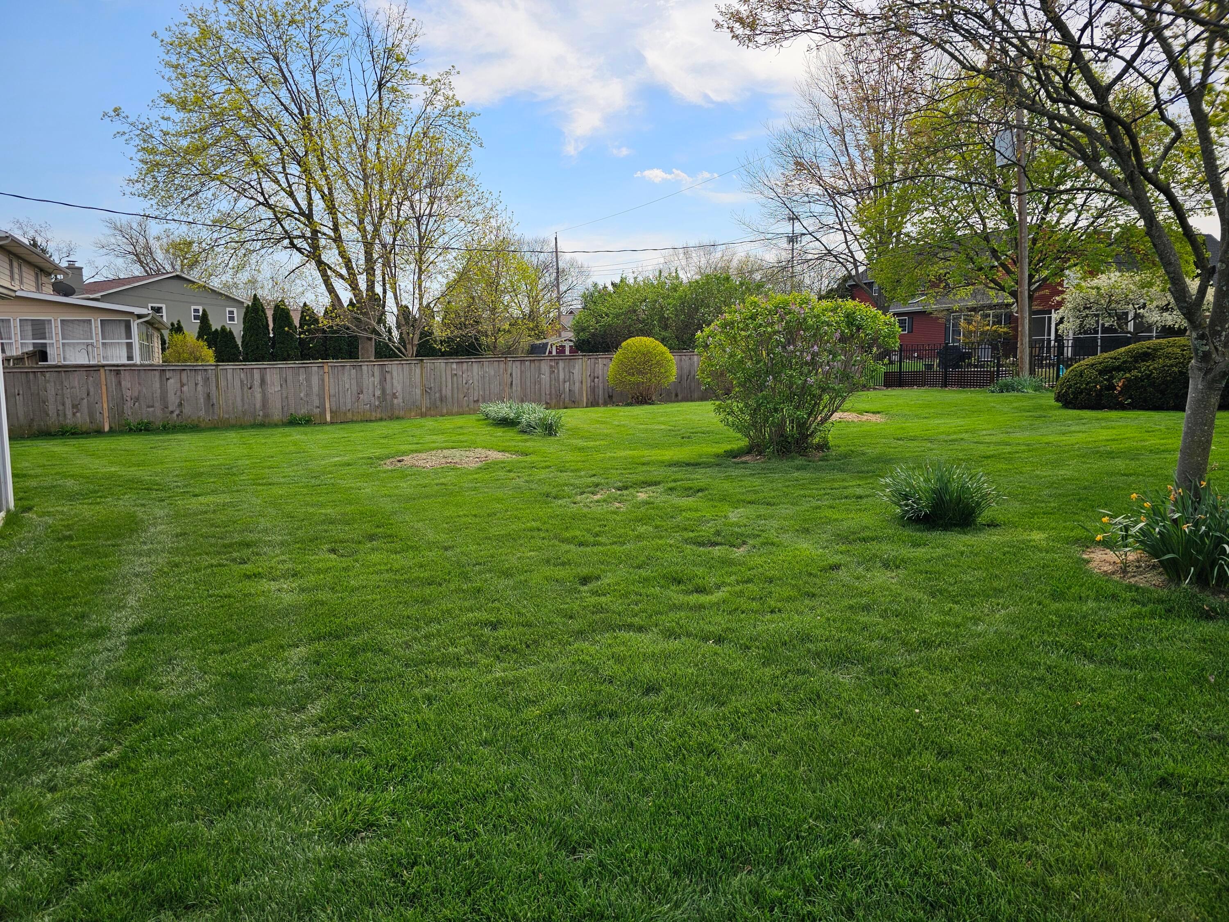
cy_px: 461
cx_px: 614
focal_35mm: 23
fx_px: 817
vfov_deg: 58.9
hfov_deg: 73.9
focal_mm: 6.3
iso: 10
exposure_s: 1/696
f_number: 1.7
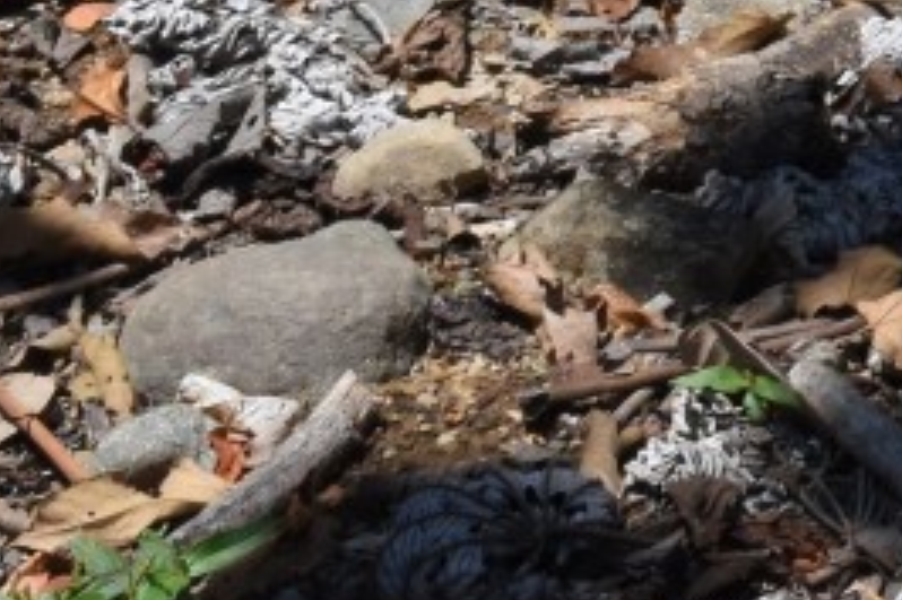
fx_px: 8014
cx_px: 2611
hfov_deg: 6.0
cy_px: -776
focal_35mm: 320
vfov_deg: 4.2
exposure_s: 1/640
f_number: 13
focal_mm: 35
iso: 500
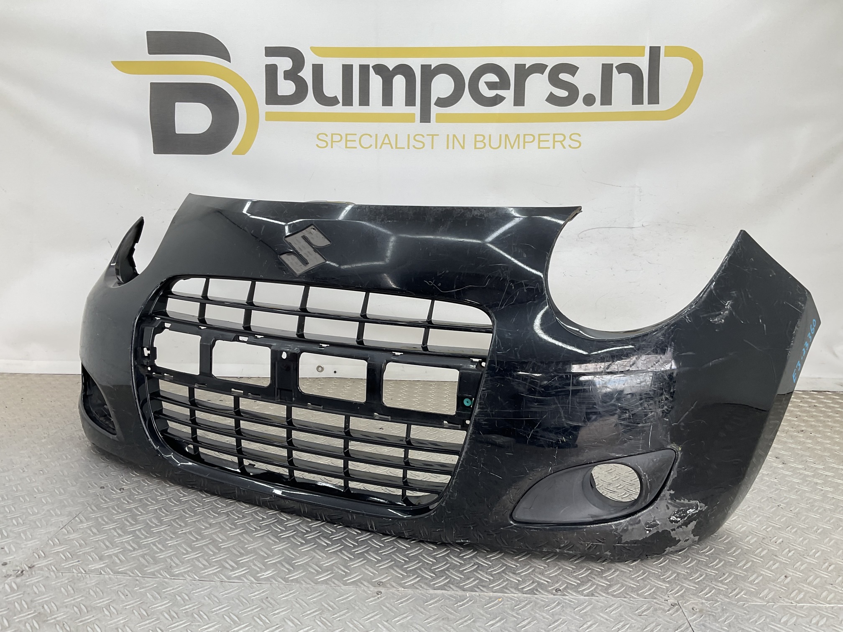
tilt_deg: -12.2
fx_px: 706
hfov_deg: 61.7
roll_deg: -3.0
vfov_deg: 48.2
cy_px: 316
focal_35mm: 29
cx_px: 422
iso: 16
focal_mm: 3
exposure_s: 1/104
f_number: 1.8
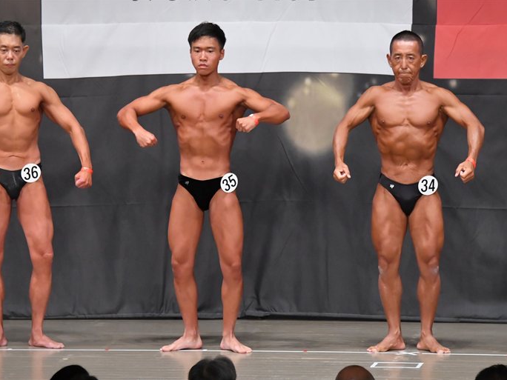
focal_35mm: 245
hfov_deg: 8.1
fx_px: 3588
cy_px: 190
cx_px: 226
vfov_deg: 6.1
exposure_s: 1/400
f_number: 5.6
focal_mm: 150
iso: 6400
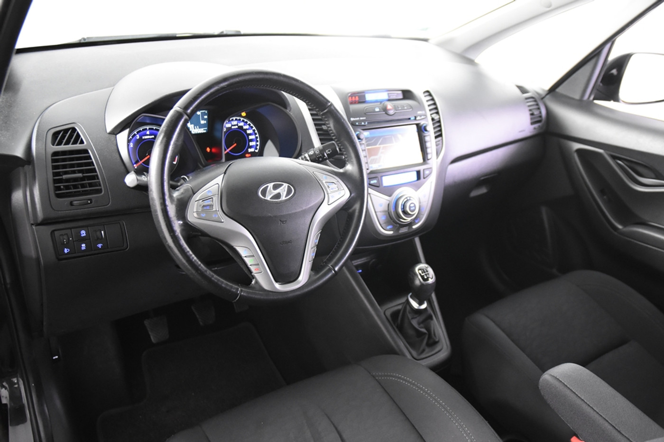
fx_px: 553
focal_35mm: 30
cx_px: 332
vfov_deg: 43.6
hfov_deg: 61.9
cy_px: 221
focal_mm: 20
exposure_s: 1/30
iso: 3600
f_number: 2.8
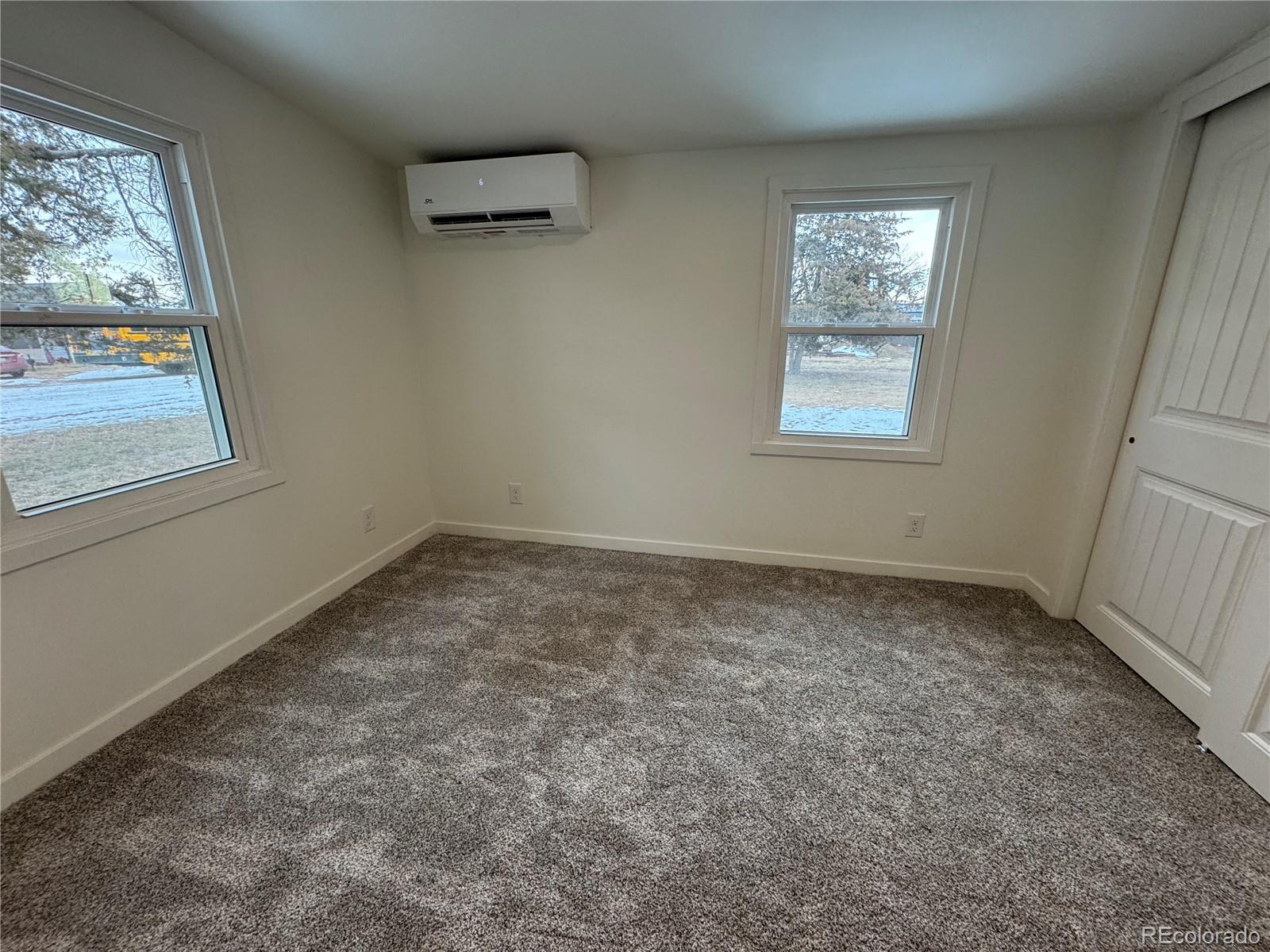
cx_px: 635
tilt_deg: -14.1
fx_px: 514
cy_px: 476
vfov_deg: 85.7
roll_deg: +0.1
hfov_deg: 102.1
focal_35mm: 14
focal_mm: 2.22
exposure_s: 1/120
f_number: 2.2
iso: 200
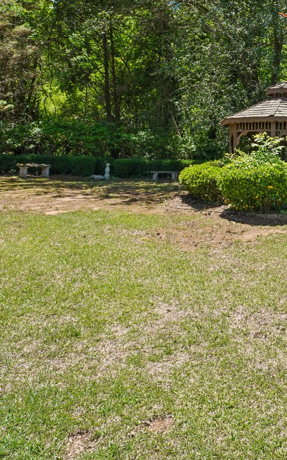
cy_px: 155
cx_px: 284
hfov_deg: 36.6
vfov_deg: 59.9
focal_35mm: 31
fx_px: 388
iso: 400
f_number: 8
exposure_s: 1/250
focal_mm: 14
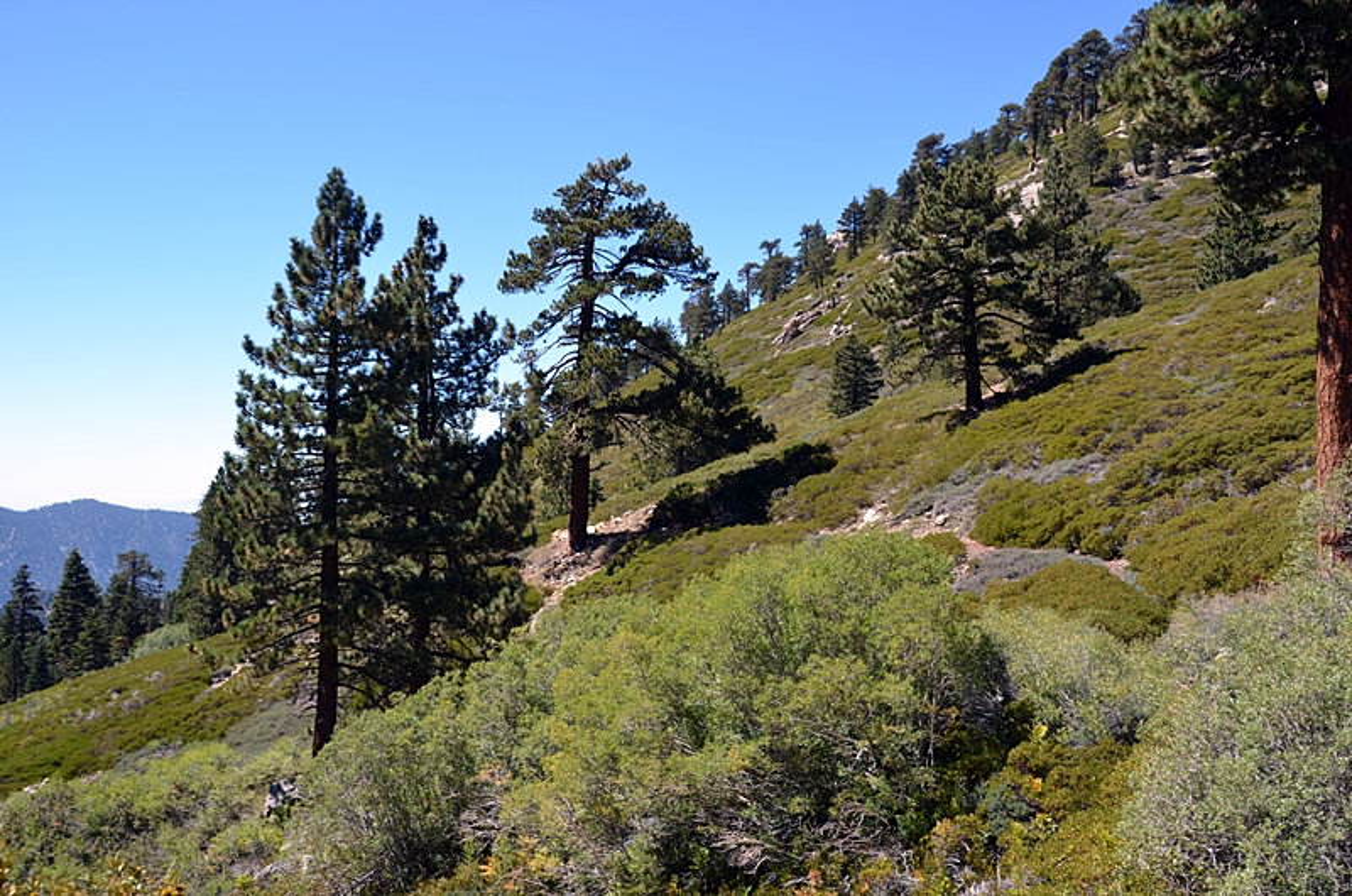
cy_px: 448
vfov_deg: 41.5
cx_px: 676
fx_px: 1181
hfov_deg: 59.6
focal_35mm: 32
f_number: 7.1
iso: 100
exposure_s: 1/200
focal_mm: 21
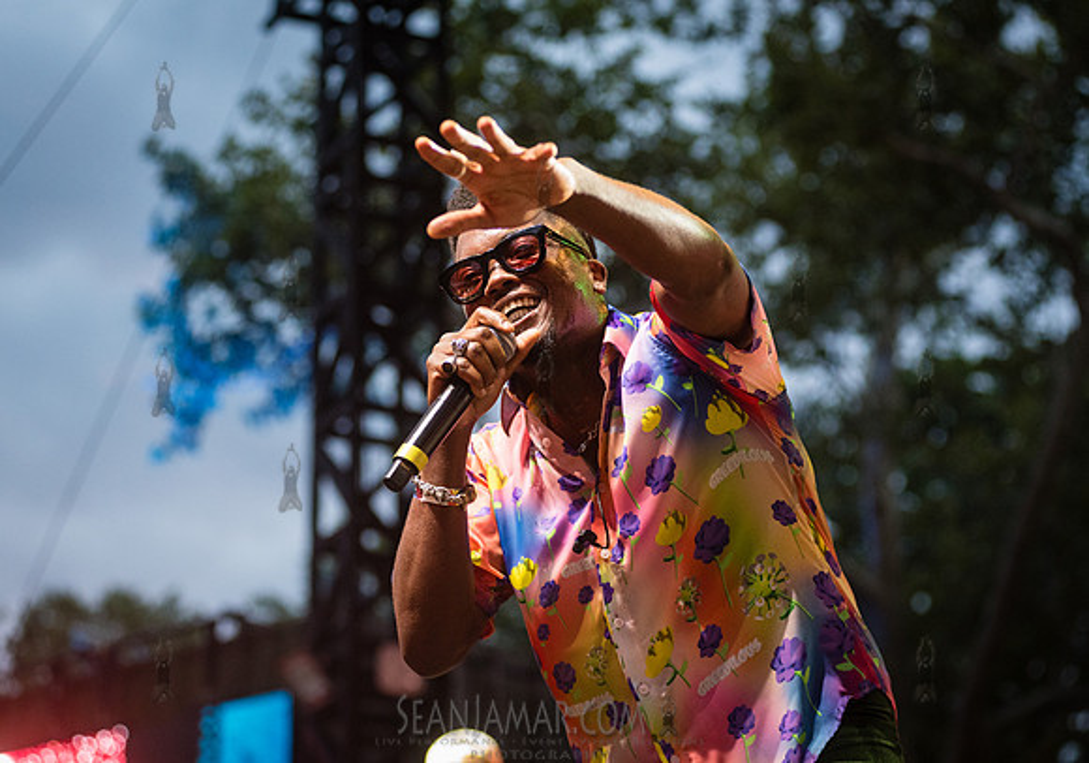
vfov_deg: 14.3
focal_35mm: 99
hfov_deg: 20.2
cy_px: 392
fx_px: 3049
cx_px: 588
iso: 3200
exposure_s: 1/320
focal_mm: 92
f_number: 3.2
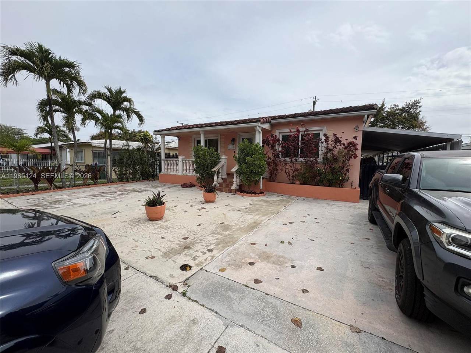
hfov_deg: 102.1
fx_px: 190
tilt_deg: -4.2
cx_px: 236
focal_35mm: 14
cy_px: 176
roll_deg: -0.8
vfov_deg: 85.7
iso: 50
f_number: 2.2
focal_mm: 2.22
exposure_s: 1/2415
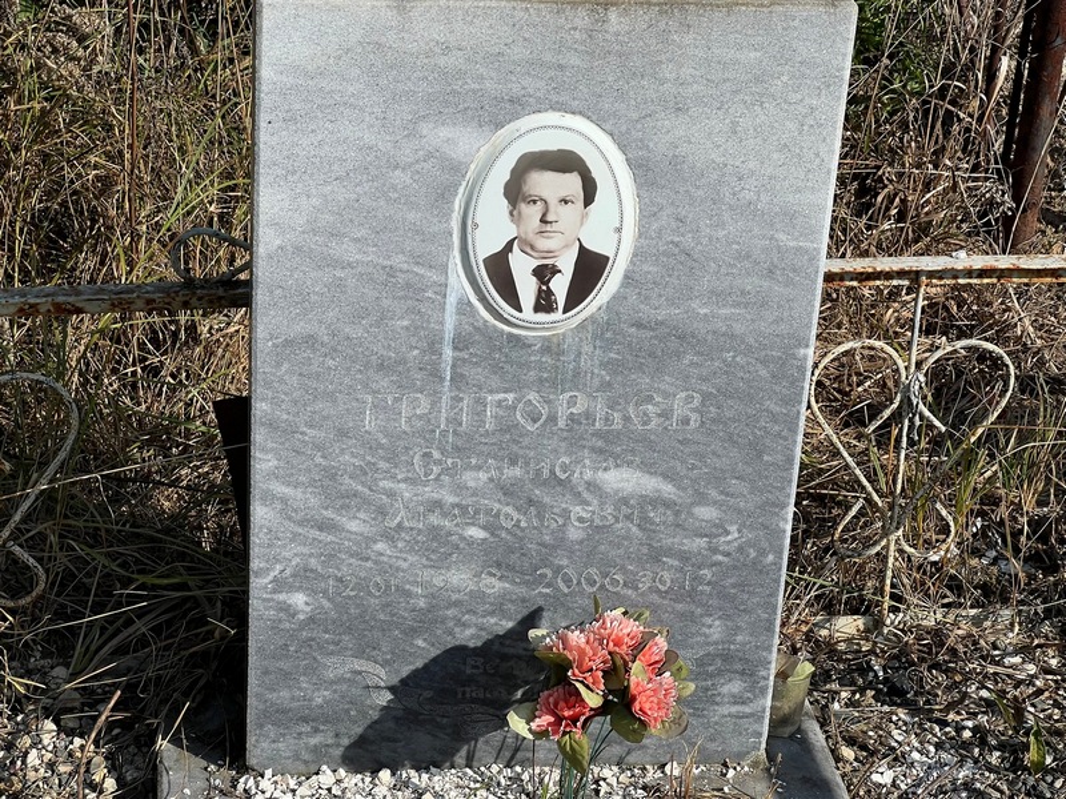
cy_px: 400
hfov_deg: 25.3
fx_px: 2371
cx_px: 533
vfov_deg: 19.1
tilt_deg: -28.4
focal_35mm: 77
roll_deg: -0.9
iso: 32
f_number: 2.8
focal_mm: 9
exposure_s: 1/1429
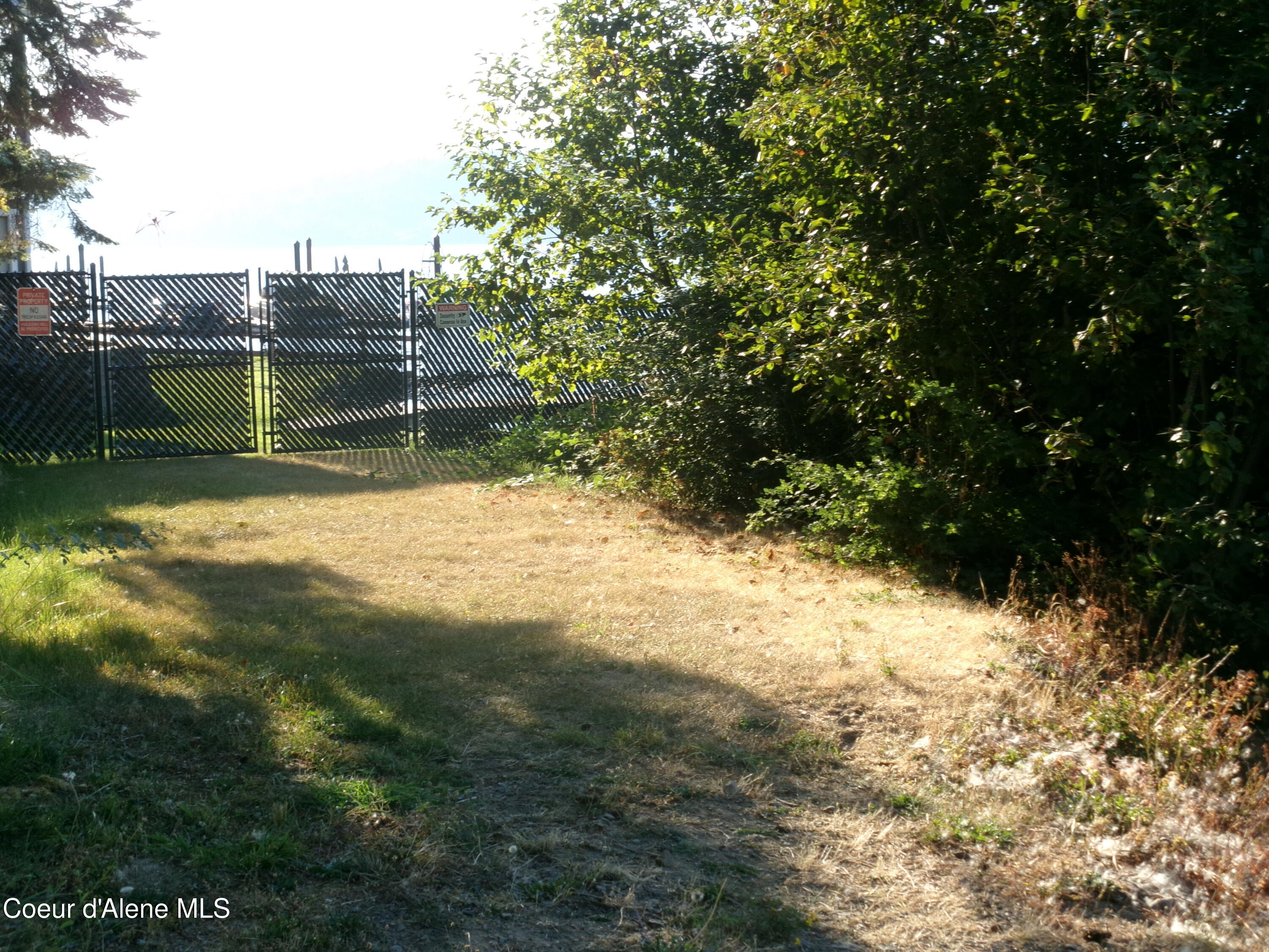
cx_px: 634
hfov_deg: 30.3
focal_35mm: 64
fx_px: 2346
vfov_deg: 22.9
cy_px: 476
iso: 100
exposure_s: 1/160
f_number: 5.2
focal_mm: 11.5
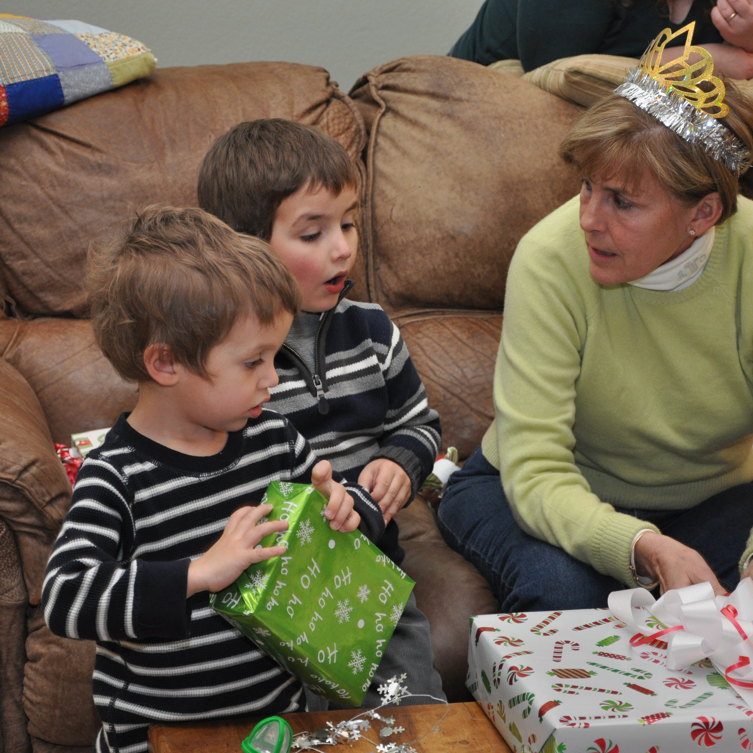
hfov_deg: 18.1
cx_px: 388
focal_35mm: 96
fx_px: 2363
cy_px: 376
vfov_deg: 18.1
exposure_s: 1/60
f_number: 5
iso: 800
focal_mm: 50
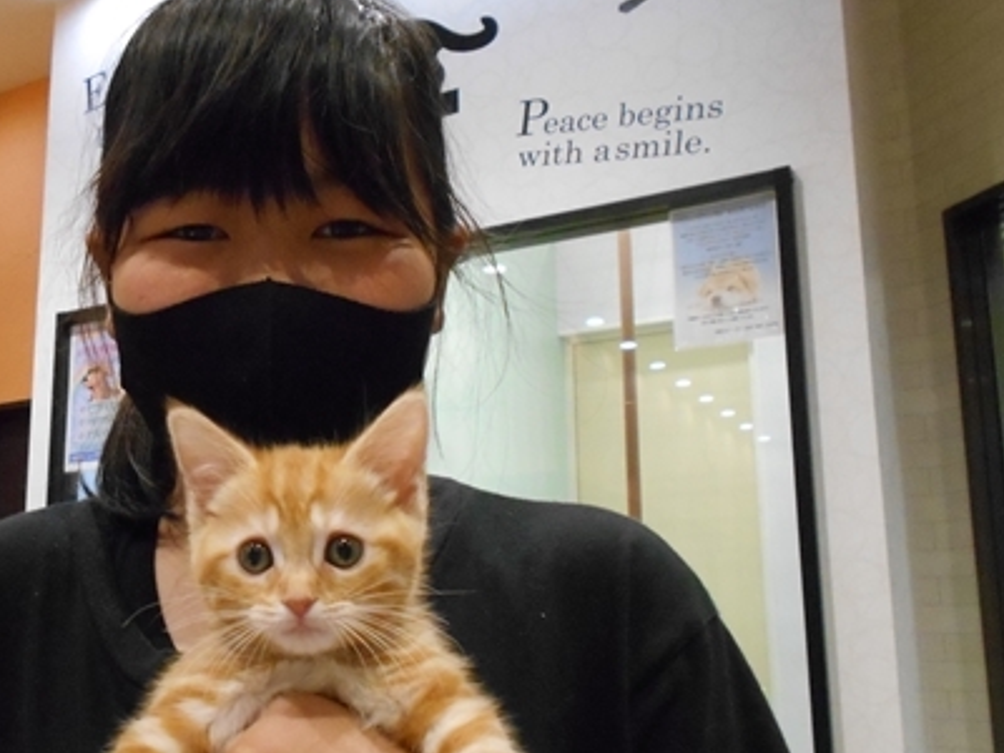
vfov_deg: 36.8
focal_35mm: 39
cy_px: 414
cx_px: 281
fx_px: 1131
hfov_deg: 46.5
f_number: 3.2
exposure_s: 1/125
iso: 800
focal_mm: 4.6
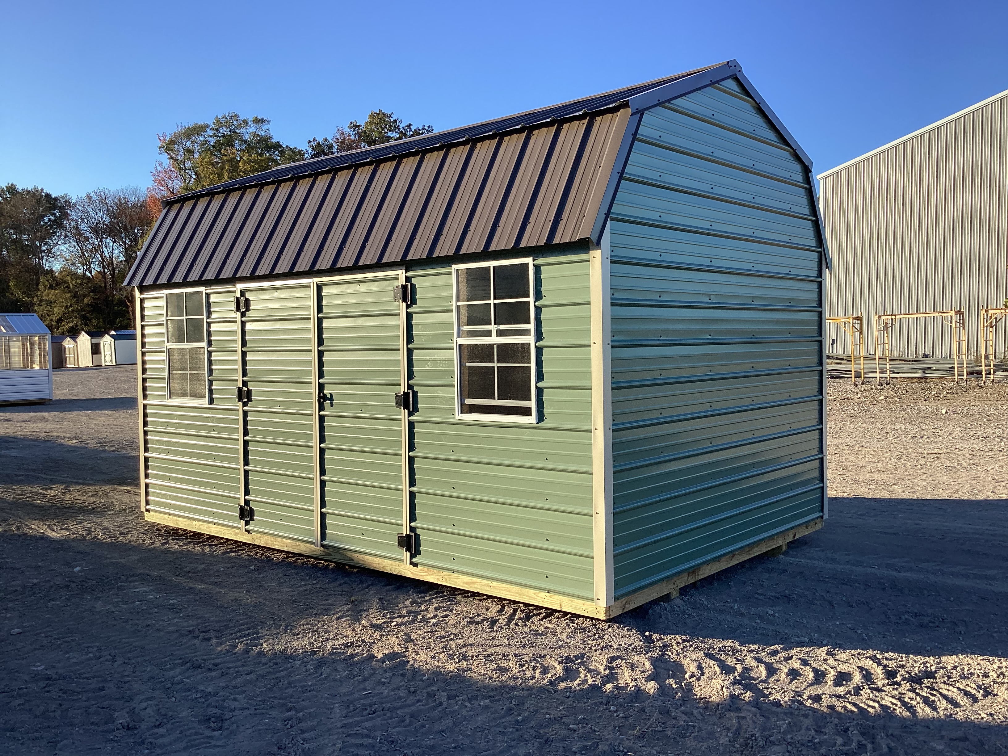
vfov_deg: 45.4
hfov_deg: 58.4
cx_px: 504
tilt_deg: -3.9
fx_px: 903
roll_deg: -0.9
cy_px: 378
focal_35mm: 31
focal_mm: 3.3
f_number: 2.4
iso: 25
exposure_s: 1/566
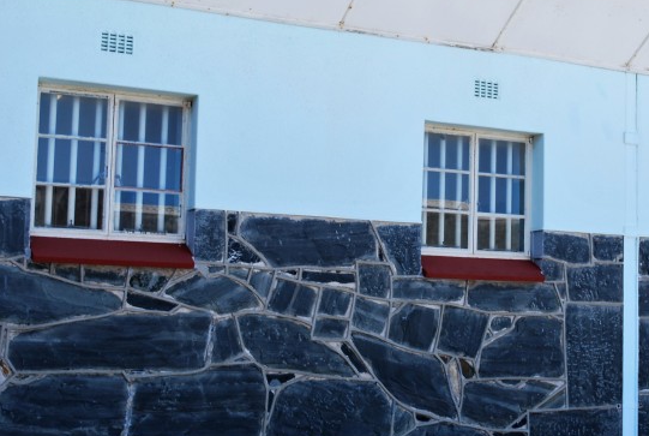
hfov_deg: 29.0
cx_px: 459
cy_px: 215
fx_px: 1242
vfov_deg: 19.9
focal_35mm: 69
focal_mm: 31
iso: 100
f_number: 6.3
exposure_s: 1/160
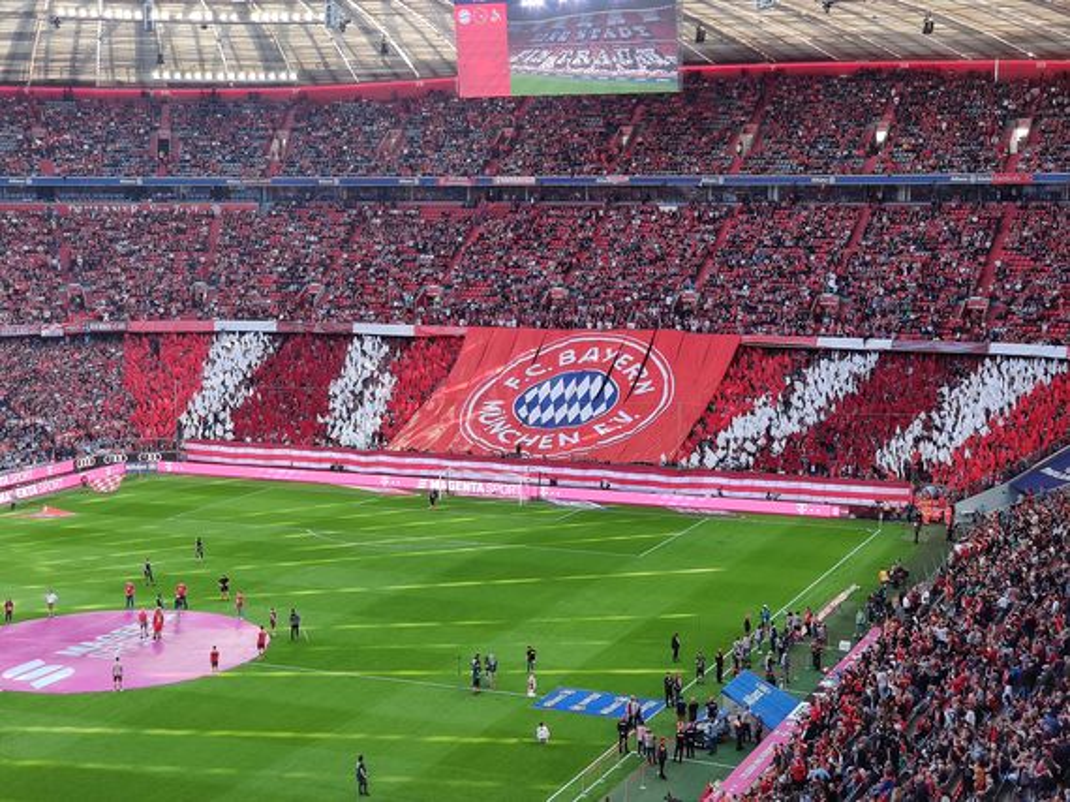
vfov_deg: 45.4
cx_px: 535
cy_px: 401
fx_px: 958
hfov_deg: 58.4
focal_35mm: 31
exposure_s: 1/100
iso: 112
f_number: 2.2
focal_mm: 6.22
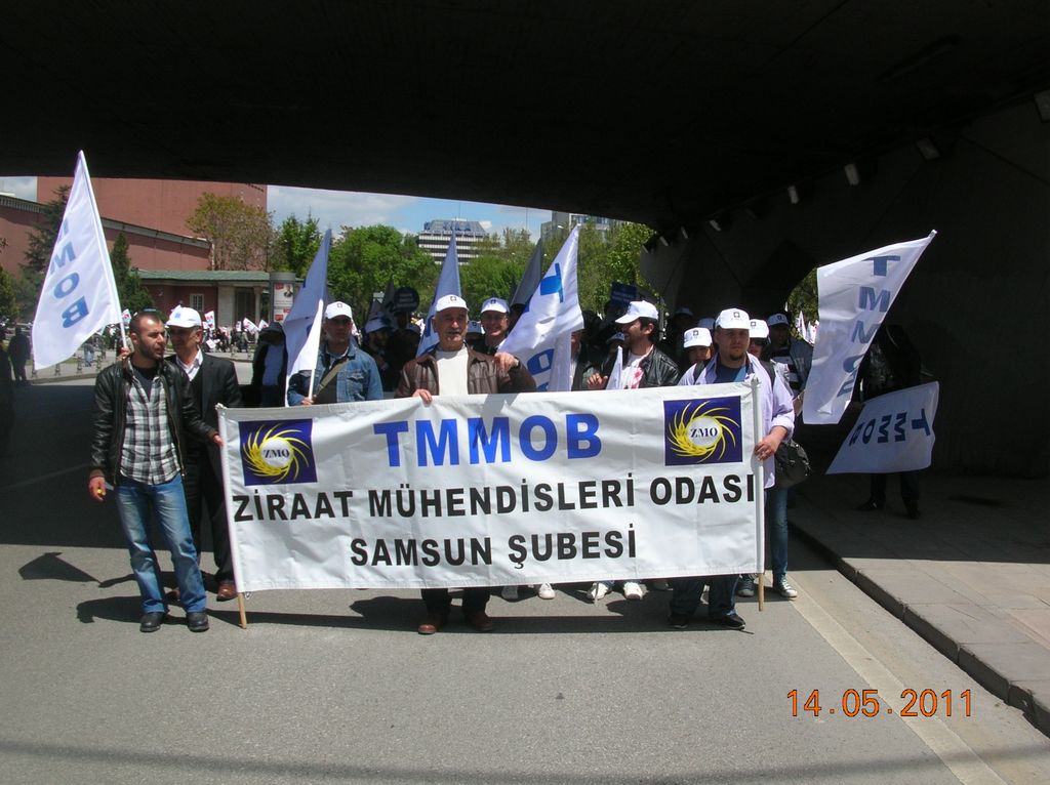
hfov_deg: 52.7
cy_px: 392
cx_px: 525
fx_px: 1061
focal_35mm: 35
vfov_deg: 40.6
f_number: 5.6
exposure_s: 1/433
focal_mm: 5.8
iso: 50
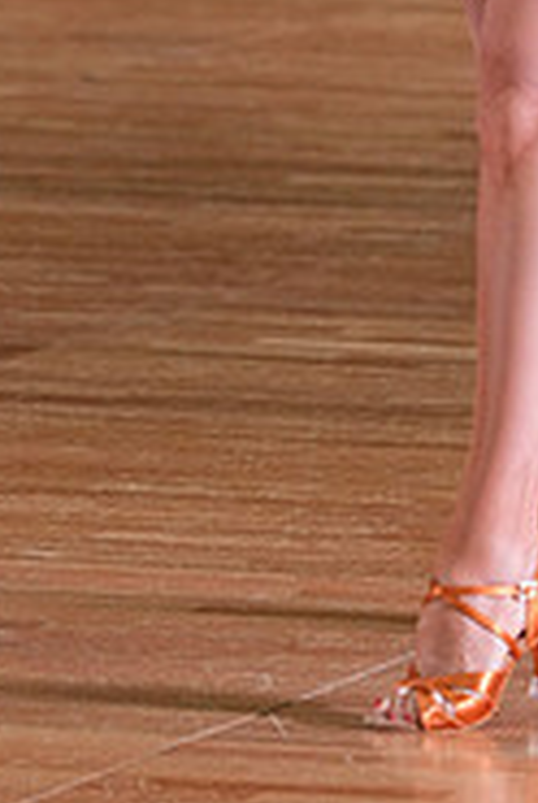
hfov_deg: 2.3
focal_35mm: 591
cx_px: 289
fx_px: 13198
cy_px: -291
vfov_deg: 3.5
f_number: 5.6
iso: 2500
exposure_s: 1/200
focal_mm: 189
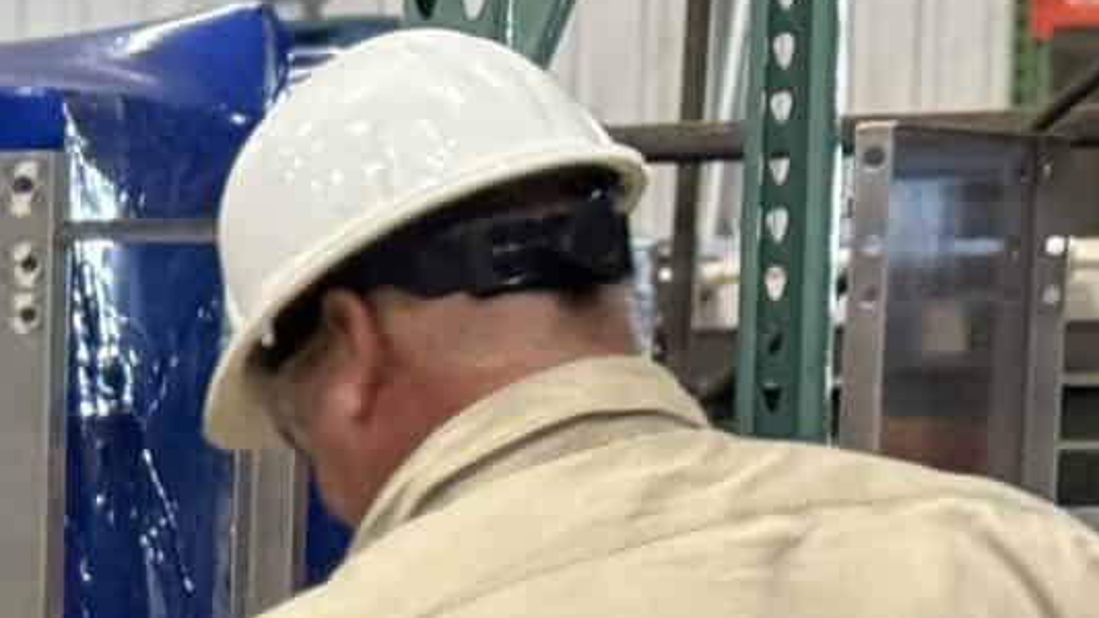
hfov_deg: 8.0
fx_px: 7316
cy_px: 1339
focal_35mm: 251
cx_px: -1388
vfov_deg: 4.7
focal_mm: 6.86
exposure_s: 1/54
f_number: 1.78
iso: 250
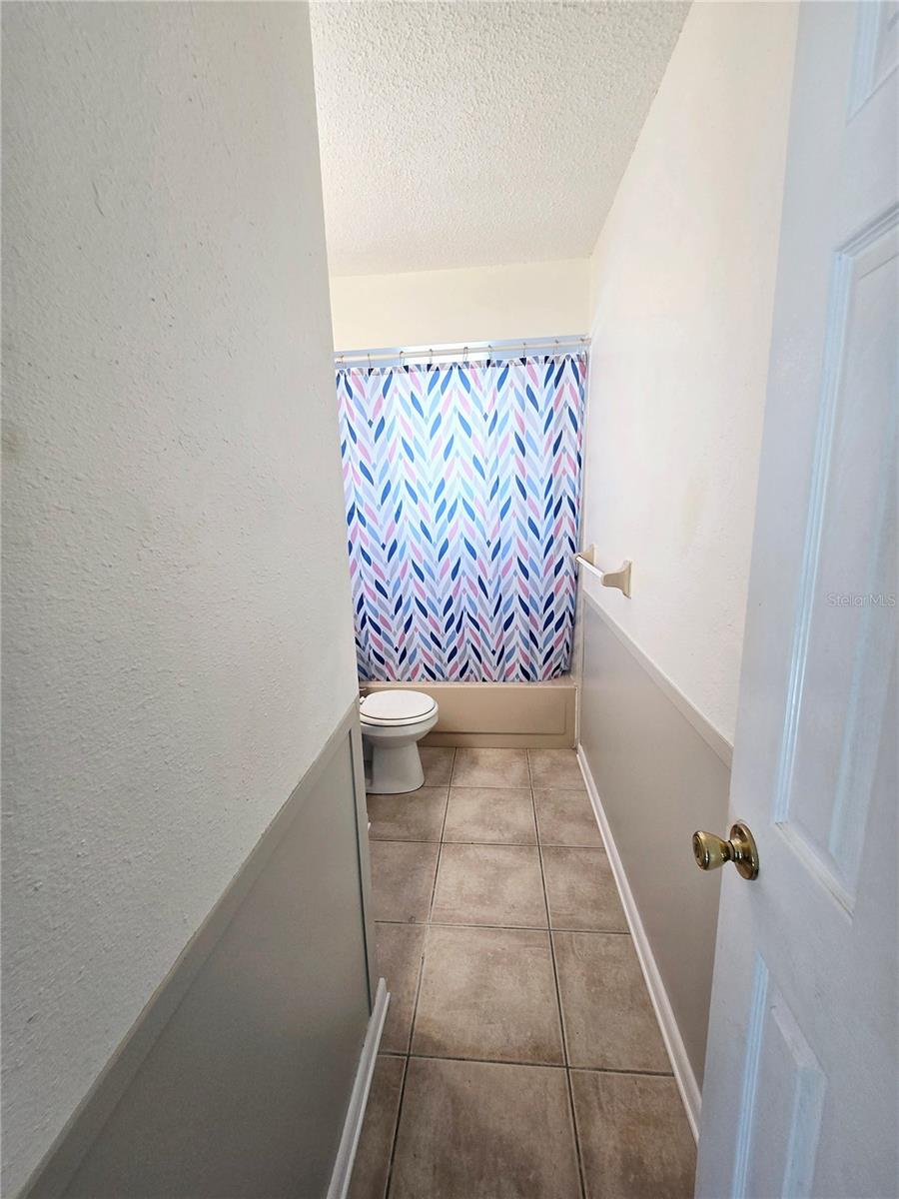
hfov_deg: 89.9
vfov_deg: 106.2
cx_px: 450
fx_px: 450
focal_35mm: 13
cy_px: 600
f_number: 2.2
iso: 80
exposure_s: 1/60.2
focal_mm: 2.2
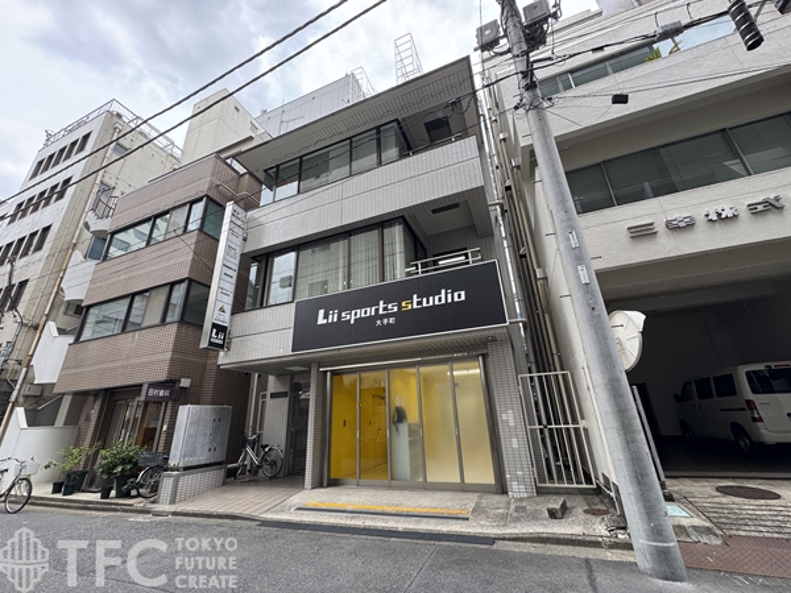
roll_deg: +2.3
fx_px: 320
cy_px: 296
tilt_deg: +20.5
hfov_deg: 102.1
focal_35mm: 14
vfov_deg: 85.7
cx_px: 396
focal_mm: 2.22
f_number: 2.2
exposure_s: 1/197
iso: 40
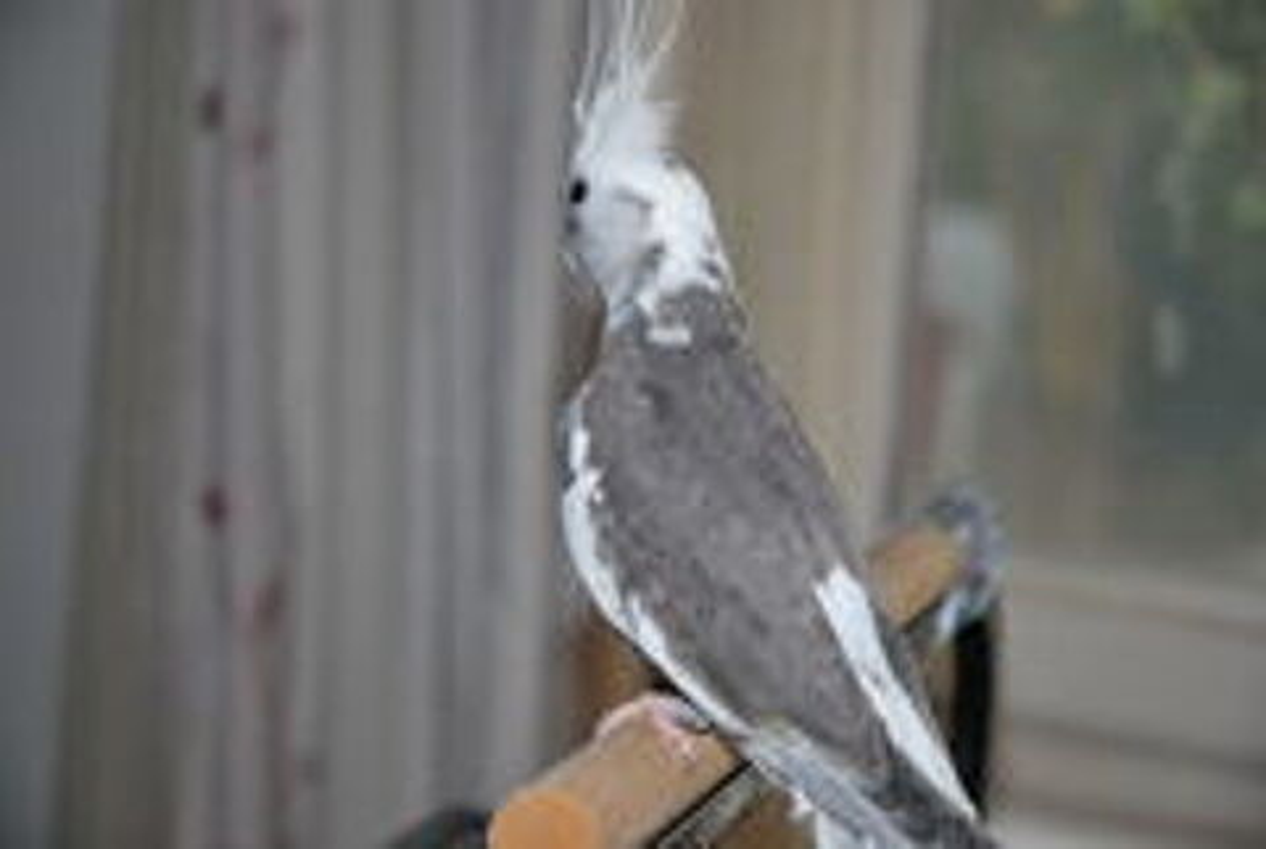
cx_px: 633
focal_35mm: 105
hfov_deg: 19.4
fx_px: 3699
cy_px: 424
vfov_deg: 13.1
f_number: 4.5
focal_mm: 70
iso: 200
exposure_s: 1/60
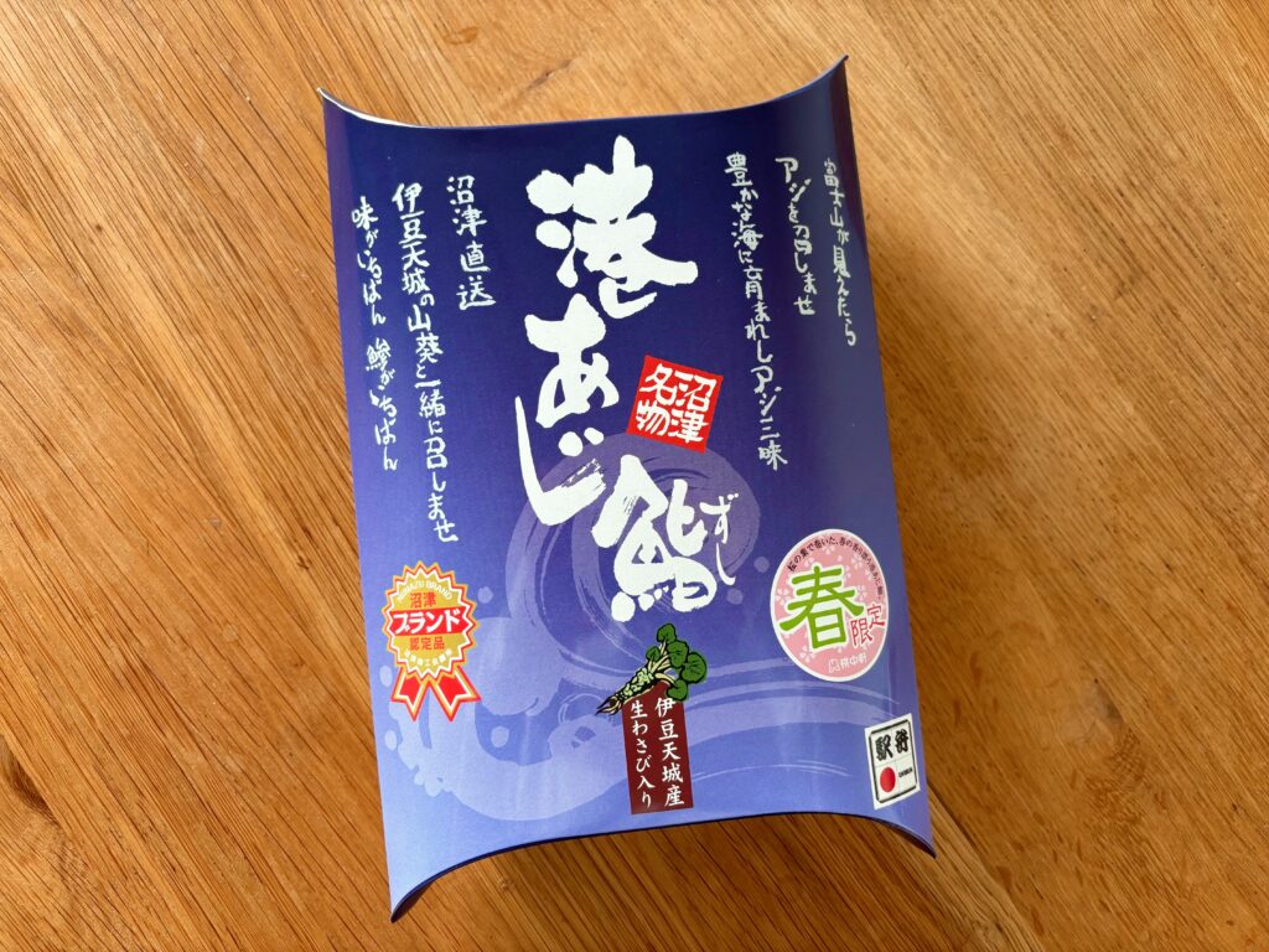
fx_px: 953
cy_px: 476
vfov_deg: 53.1
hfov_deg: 67.3
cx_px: 634
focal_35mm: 26
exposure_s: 1/60
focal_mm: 5.96
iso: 125
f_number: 1.6
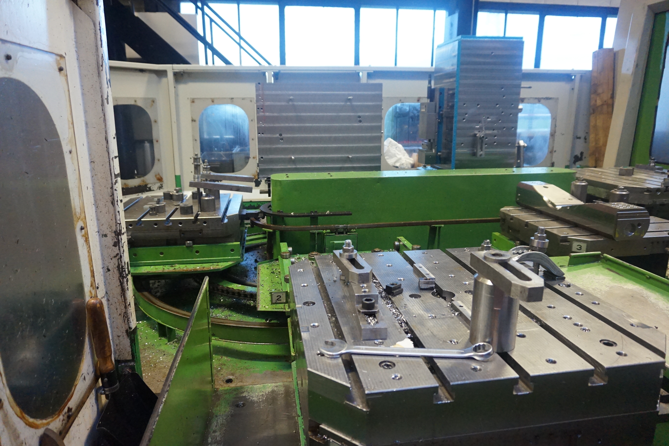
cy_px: 223
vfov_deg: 53.1
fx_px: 446
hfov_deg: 73.7
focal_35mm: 24
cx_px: 334
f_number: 3.5
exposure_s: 1/160
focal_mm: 16
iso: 2500
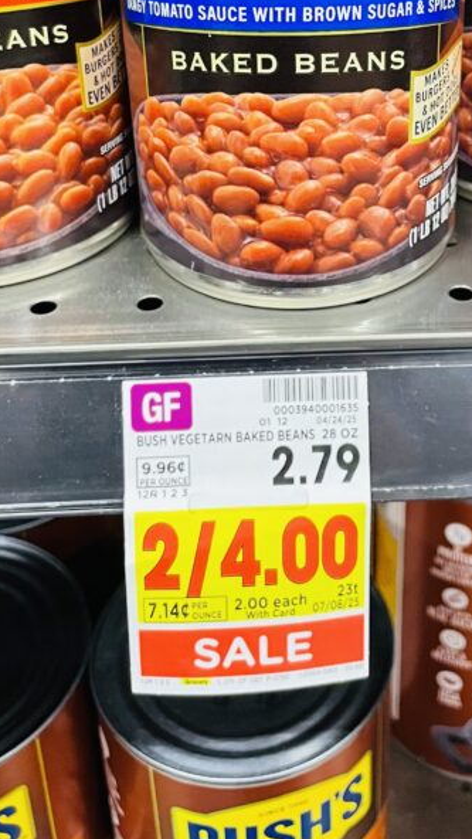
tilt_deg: -26.8
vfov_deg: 40.3
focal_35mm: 49
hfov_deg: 24.3
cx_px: 313
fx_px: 1090
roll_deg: +1.0
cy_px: 160
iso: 500
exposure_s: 1/60
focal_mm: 4.2
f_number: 1.6
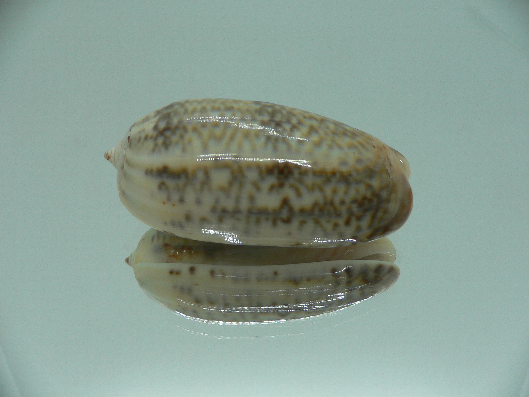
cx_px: 264
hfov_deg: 52.6
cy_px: 198
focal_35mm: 35
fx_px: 535
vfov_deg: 40.7
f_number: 2.8
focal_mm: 4.6
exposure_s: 1/60
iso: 80
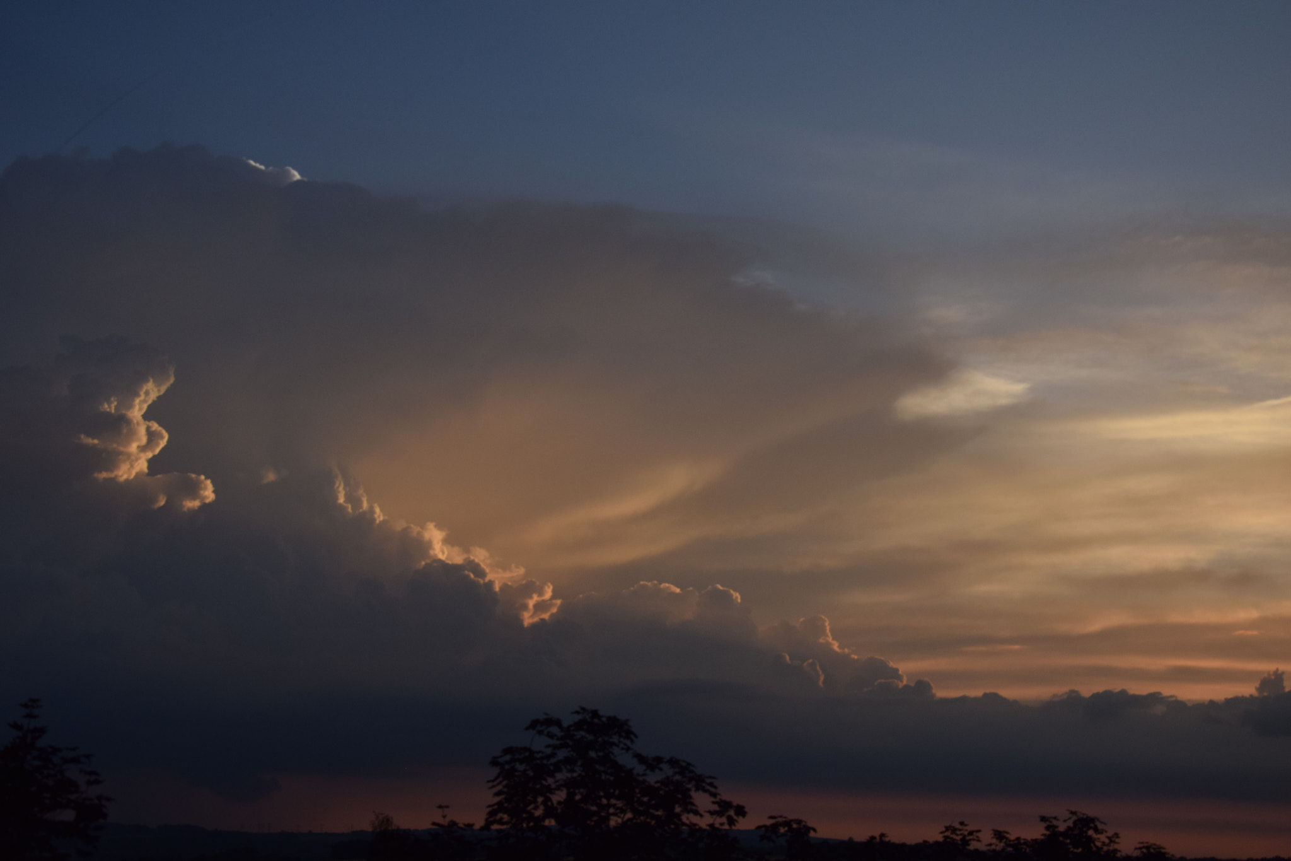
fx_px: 1882
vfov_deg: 25.7
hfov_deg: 37.9
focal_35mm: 52
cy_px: 430
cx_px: 646
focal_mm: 35
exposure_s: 1/1600
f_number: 7.1
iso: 400
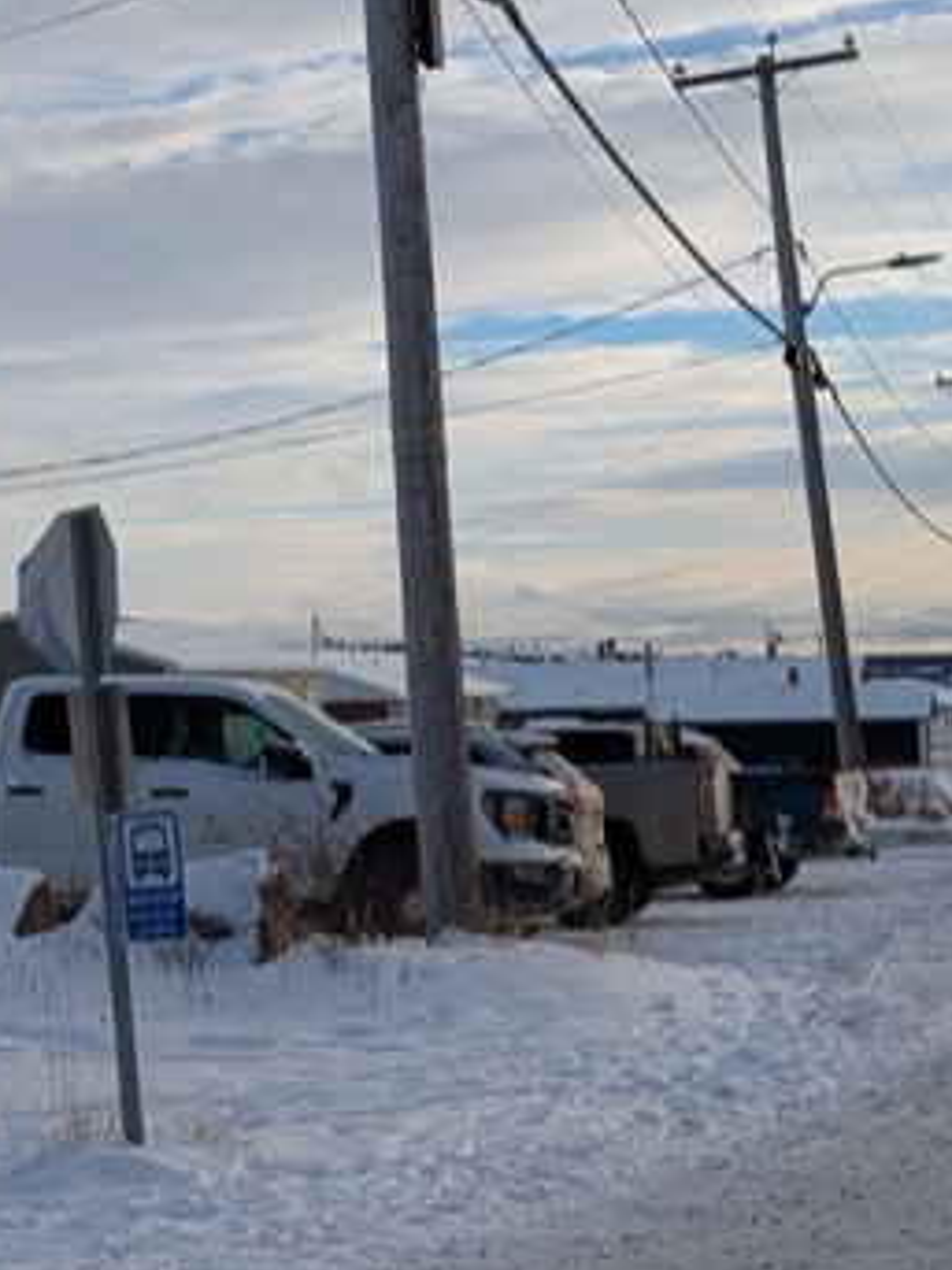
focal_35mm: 84
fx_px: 3082
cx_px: 337
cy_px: 561
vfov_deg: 23.3
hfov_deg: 17.5
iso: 44
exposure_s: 1/2358
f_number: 1.85
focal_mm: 6.81
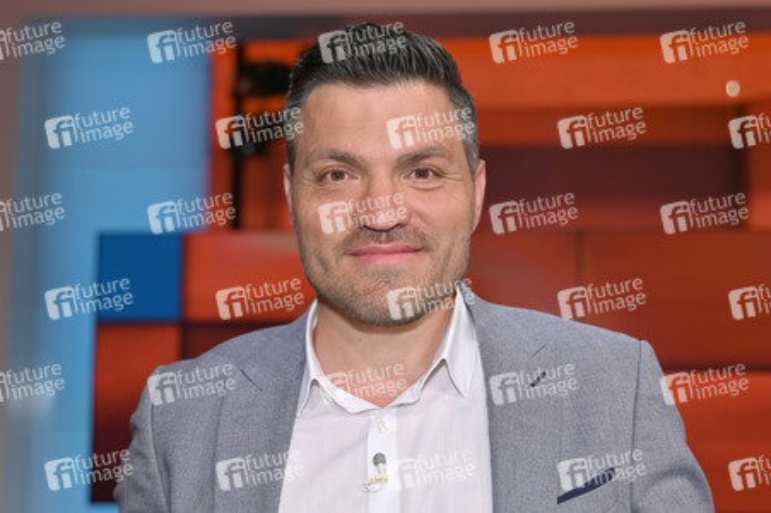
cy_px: 256
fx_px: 942
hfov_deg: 44.5
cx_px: 386
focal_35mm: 44
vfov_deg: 30.5
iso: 500
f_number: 2.8
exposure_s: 1/200
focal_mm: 44
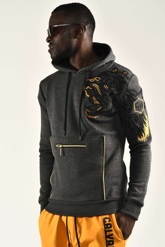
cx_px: 82
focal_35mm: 82
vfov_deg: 24.8
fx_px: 564
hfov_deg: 16.7
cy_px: 124
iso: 160
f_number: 10
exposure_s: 1/125
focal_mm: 55
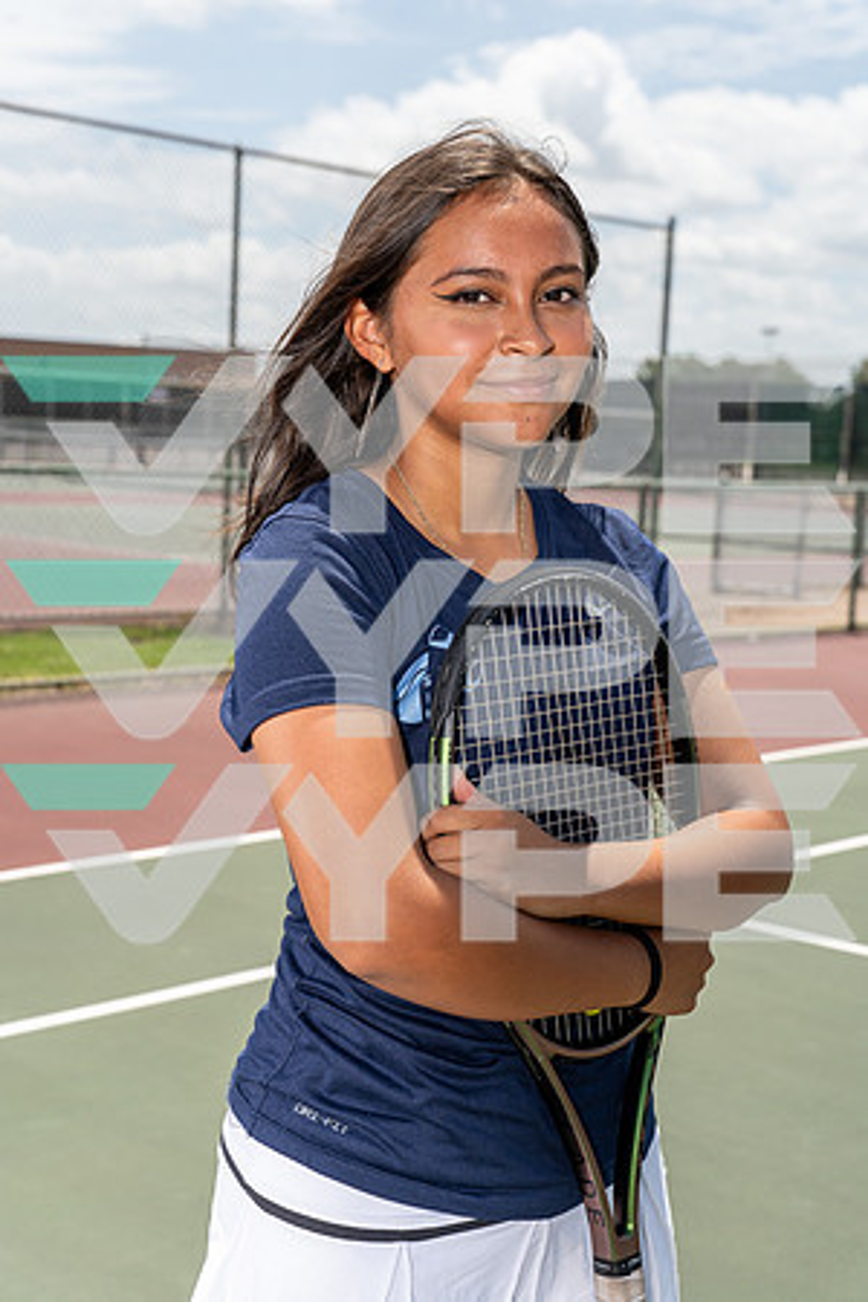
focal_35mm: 52
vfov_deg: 38.2
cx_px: 434
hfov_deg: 26.0
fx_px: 1881
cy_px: 651
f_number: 6.3
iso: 320
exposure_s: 1/1250
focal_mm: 52
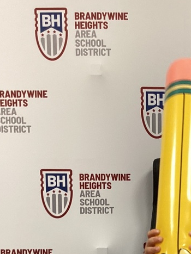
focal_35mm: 68
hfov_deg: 21.2
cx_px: 169
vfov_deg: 27.0
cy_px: 253
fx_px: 500
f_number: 2.4
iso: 125
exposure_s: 1/50
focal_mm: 3.3
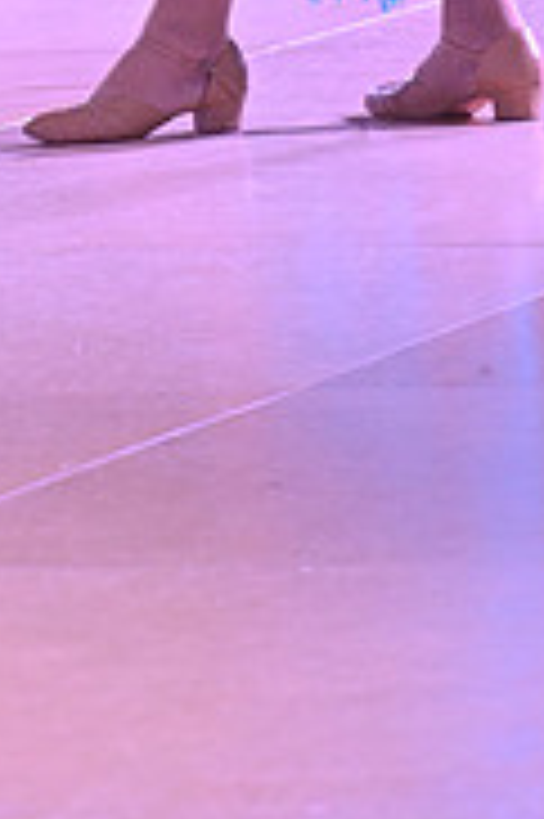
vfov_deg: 4.3
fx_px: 10854
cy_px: -464
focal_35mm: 478
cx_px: -173
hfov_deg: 2.9
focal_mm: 150
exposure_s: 1/400
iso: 5000
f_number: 7.1
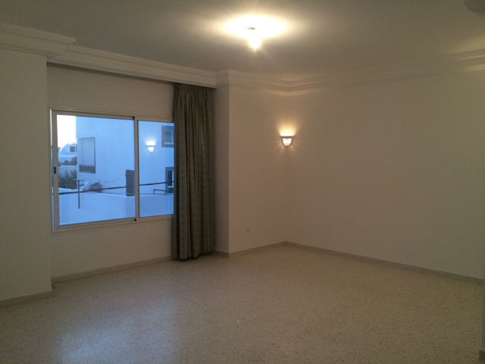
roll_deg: +0.3
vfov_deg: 48.2
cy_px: 182
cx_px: 242
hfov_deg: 61.7
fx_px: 406
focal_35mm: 29
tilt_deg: -3.7
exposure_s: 1/33
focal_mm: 4.15
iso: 80
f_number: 2.2
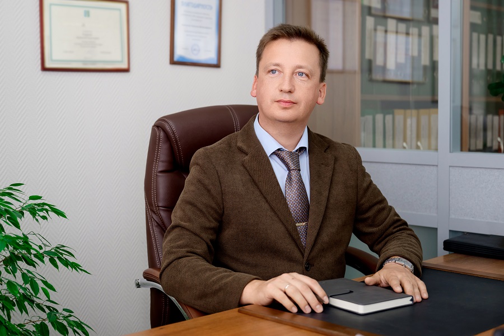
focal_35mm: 49
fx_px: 686
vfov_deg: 27.5
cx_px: 252
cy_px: 168
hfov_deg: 40.3
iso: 500
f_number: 3.2
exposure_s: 1/250
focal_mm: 49
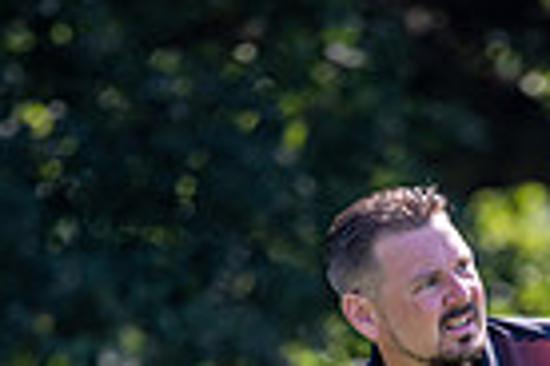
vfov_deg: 1.1
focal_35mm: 1265
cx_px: 578
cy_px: 766
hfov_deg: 1.6
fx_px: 19325
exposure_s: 1/800
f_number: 4
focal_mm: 300
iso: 200
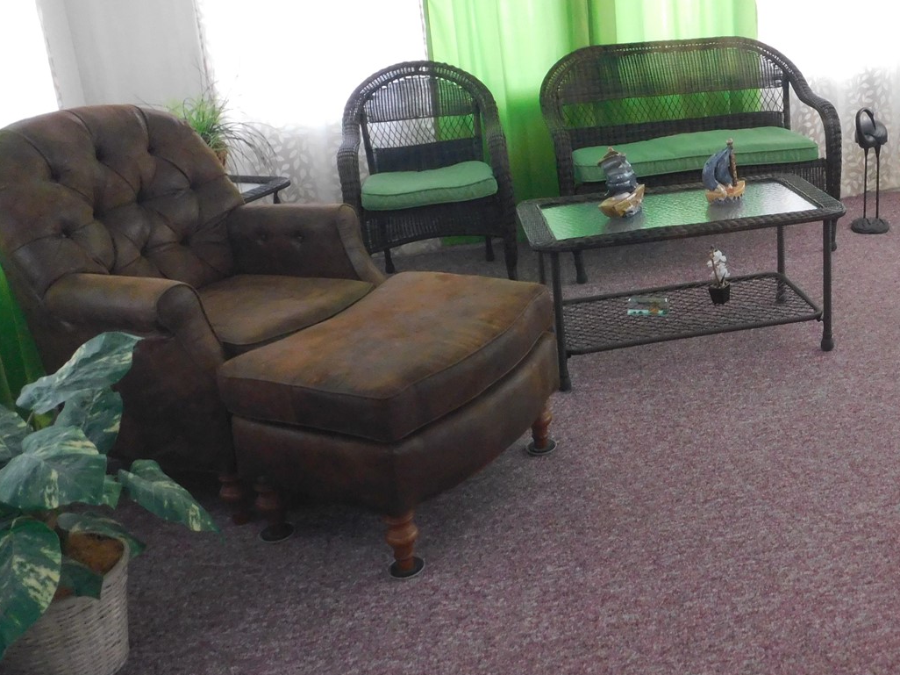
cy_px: 218
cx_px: 696
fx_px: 1014
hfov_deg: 45.8
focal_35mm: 39
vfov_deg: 36.4
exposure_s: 1/20
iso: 400
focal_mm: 4.5
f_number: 3.1
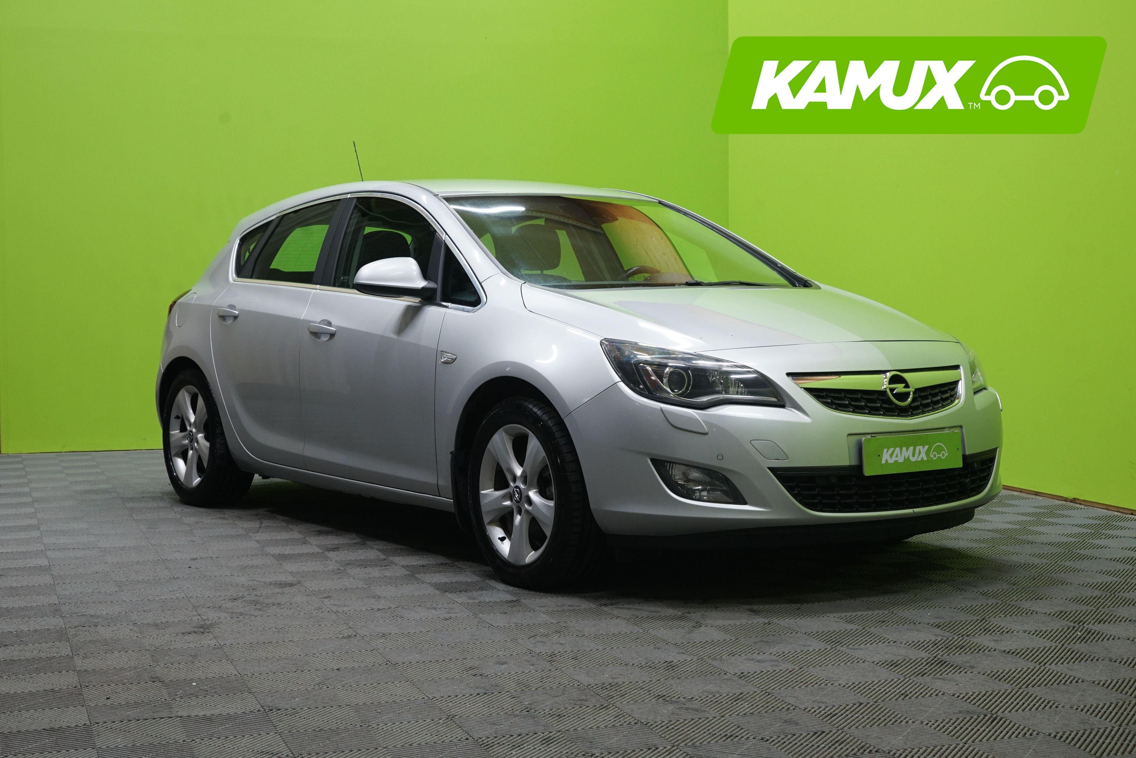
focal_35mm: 53
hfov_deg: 37.5
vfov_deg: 25.5
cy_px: 379
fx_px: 1672
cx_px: 568
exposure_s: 1/20
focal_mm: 53
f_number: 8
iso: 1000
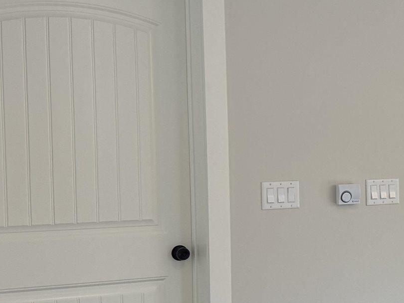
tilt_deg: -3.5
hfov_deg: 19.4
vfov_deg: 16.2
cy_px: 205
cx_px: 563
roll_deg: -0.1
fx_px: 1062
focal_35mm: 91
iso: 100
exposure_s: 1/226
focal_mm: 6.76
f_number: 1.78
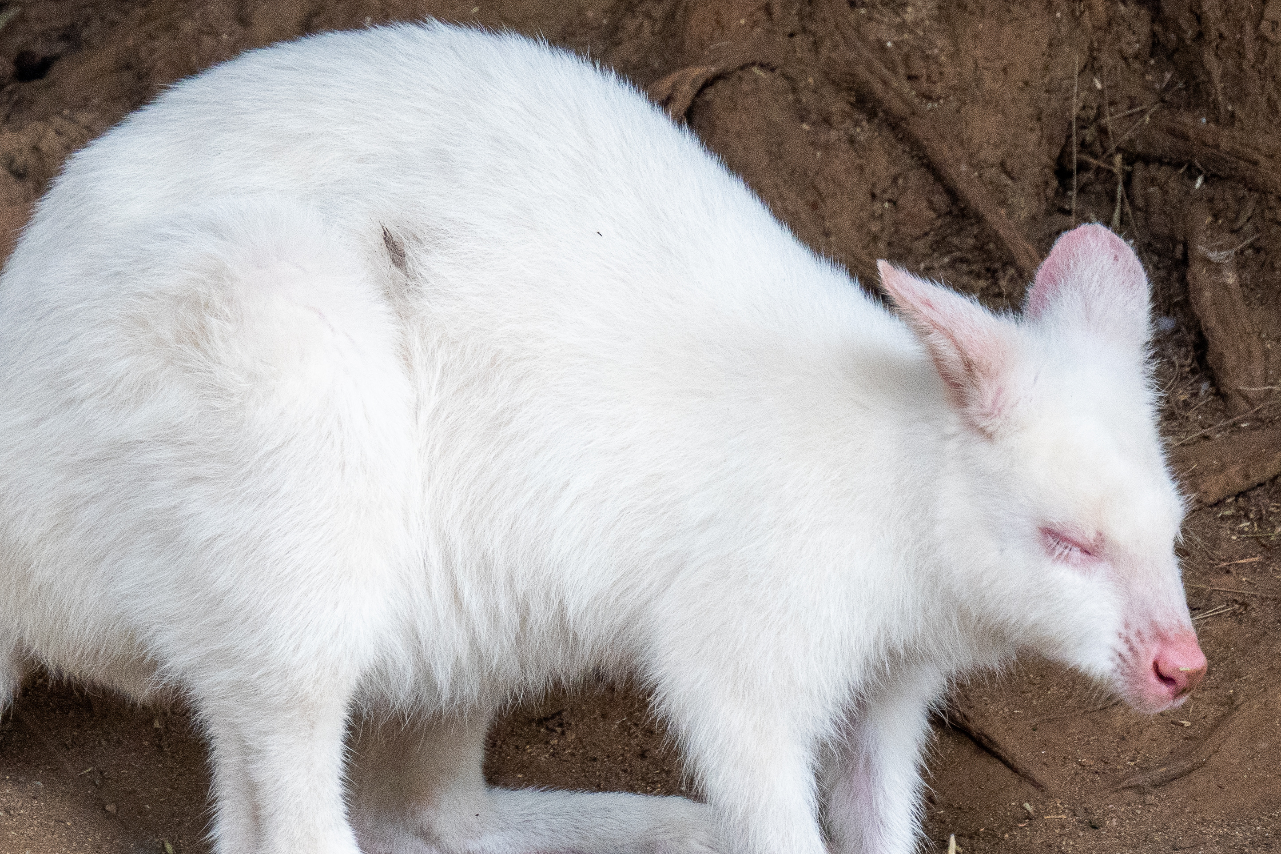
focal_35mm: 387
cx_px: 113
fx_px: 13768
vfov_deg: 3.6
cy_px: 329
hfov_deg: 5.3
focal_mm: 124
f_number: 5.6
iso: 1600
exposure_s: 1/200
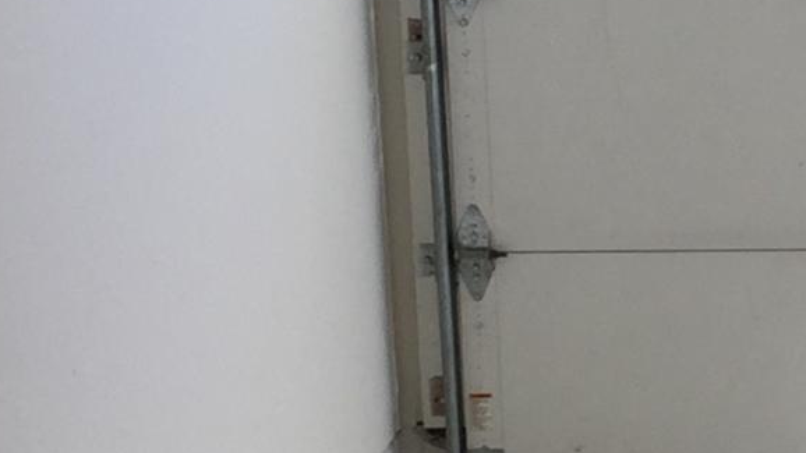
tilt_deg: -10.8
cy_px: 321
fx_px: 3505
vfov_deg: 7.4
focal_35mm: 164
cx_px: 1382
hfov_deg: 12.2
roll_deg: -1.1
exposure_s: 1/126
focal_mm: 4.15
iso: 32
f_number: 2.2
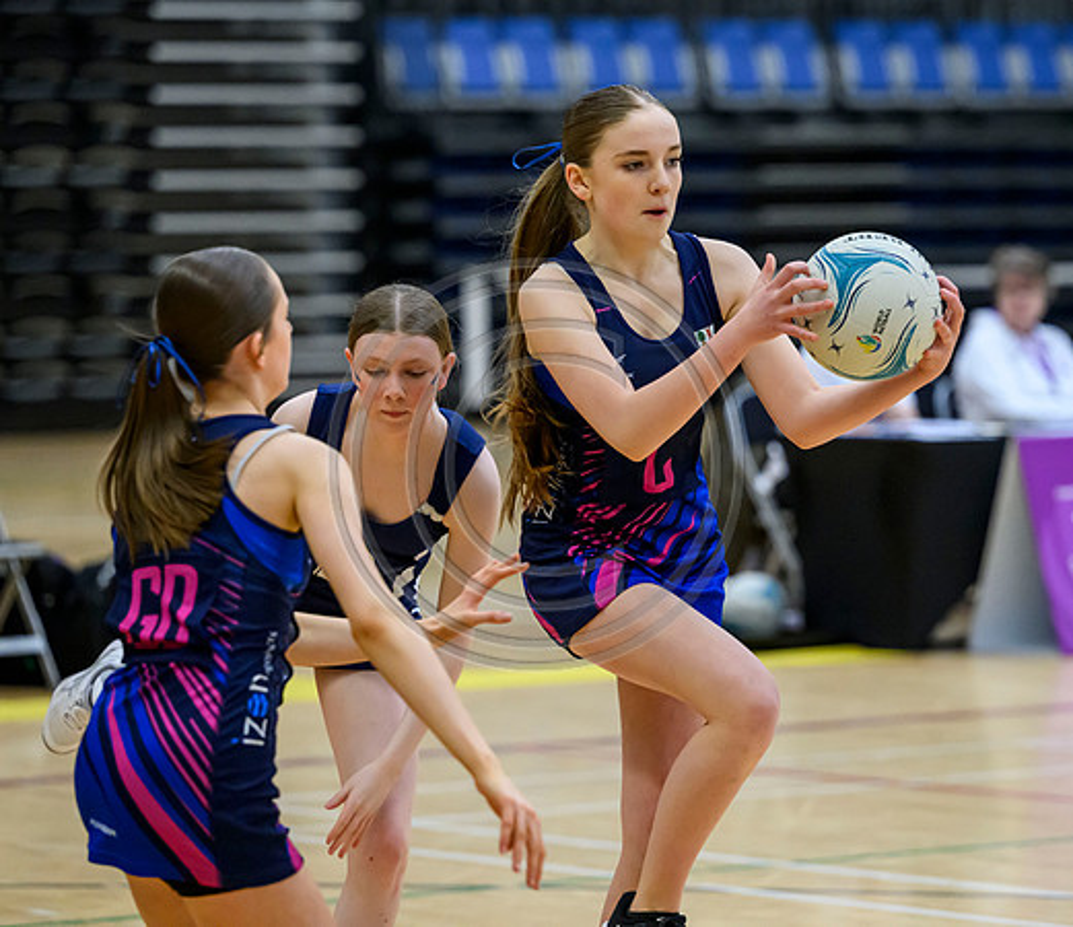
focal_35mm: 217
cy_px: 411
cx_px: 604
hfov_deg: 8.6
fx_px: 7095
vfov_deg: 7.5
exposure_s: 1/800
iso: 6400
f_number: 3.5
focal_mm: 165
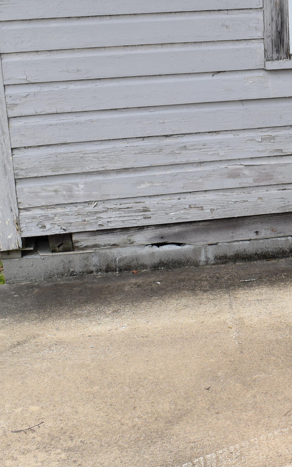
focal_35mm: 69
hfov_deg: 18.2
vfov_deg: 29.7
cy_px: 187
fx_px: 878
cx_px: 320
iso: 200
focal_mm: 24
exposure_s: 1/320
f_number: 9
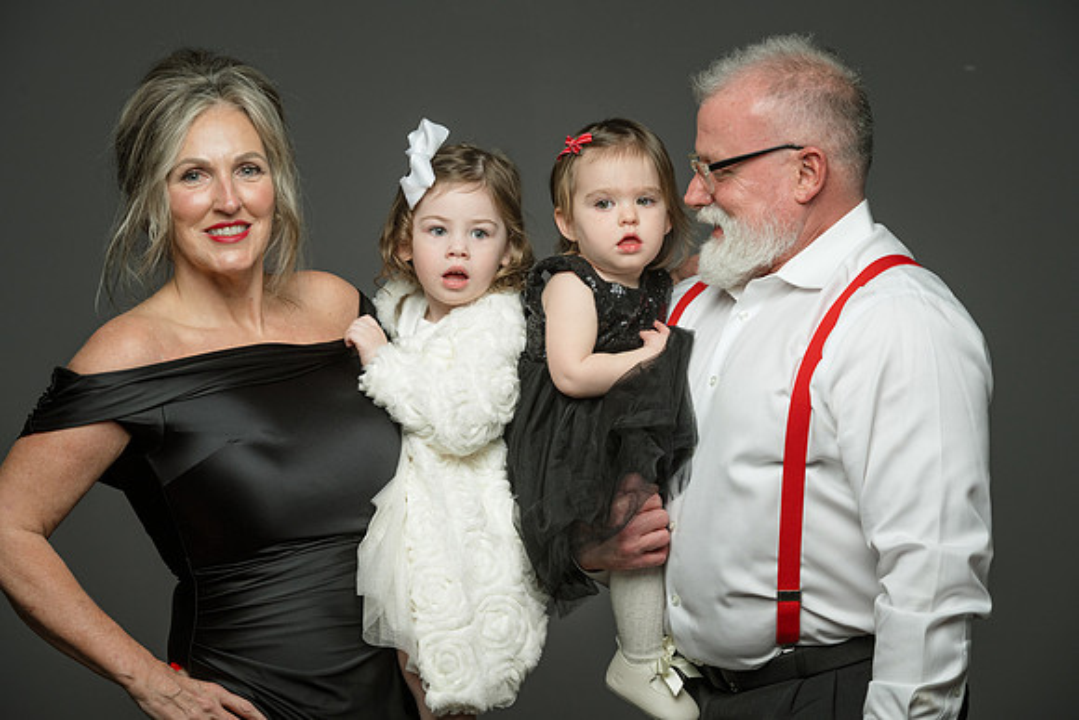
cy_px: 360
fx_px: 4197
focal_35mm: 140
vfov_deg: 9.8
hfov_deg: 14.7
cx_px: 540
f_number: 9
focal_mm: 140
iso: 400
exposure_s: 1/160
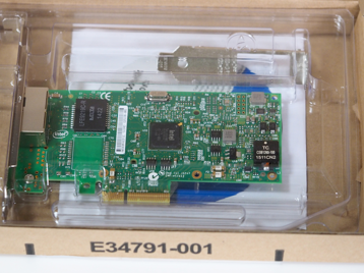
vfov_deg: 9.2
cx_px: 144
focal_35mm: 161
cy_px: 118
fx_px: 1692
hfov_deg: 12.3
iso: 800
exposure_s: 1/125
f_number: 2.8
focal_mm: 60
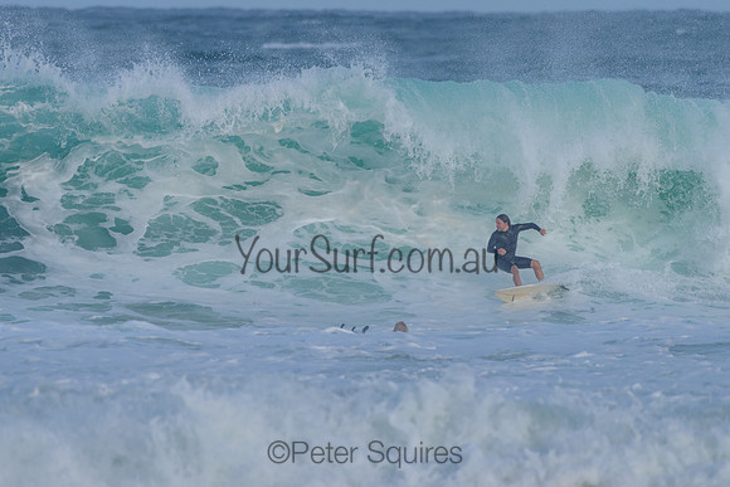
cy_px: 192
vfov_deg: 2.2
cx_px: 399
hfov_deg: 3.4
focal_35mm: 613
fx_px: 12424
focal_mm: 500
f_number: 5.6
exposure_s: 1/2000
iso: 320
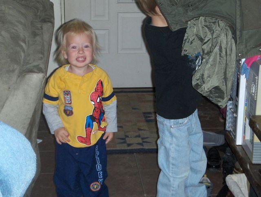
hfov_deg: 20.6
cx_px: 130
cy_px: 98
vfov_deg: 15.6
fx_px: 717
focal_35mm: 95
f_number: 4.09
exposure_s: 1/108
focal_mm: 15.2
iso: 100
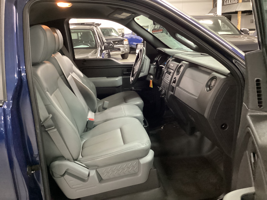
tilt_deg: -17.4
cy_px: 100
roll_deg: +3.0
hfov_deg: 58.4
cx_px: 134
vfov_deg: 45.4
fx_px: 239
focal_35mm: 31
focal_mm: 3.3
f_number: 2.4
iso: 640
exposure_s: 1/25
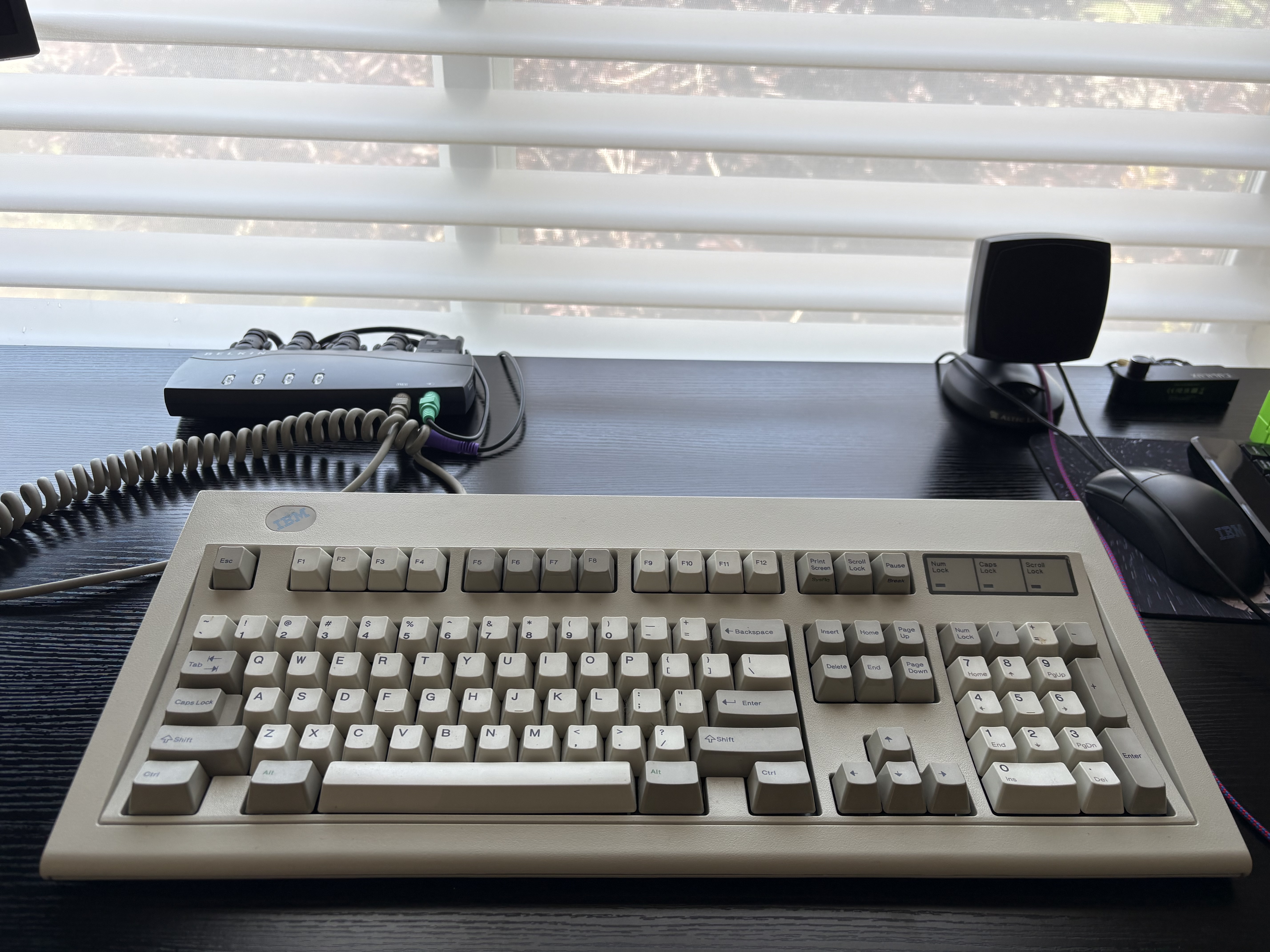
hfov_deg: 67.3
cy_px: 476
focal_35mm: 26
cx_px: 635
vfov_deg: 53.1
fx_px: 954
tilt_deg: -33.5
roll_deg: -2.1
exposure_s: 1/122
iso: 40
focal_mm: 5.96
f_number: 1.6
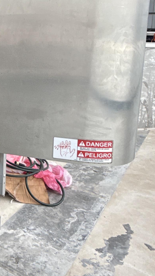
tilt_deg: -5.4
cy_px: 54
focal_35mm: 44
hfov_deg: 21.7
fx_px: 322
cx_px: -89
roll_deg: -1.7
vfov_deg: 44.1
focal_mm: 2.22
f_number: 2.2
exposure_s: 1/213
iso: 50
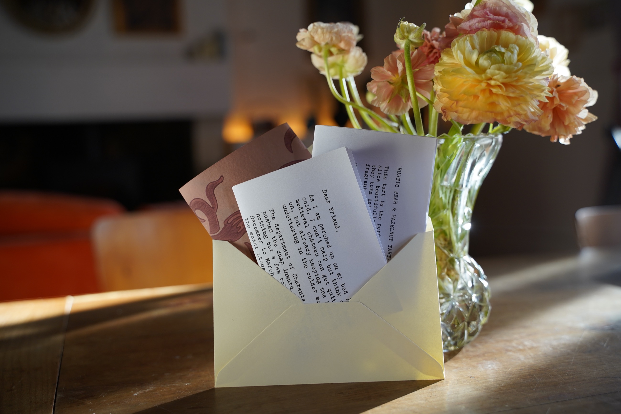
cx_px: 310
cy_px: 207
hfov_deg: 49.6
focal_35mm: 39
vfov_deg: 34.2
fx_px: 673
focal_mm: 39
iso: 400
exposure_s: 1/160
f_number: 4
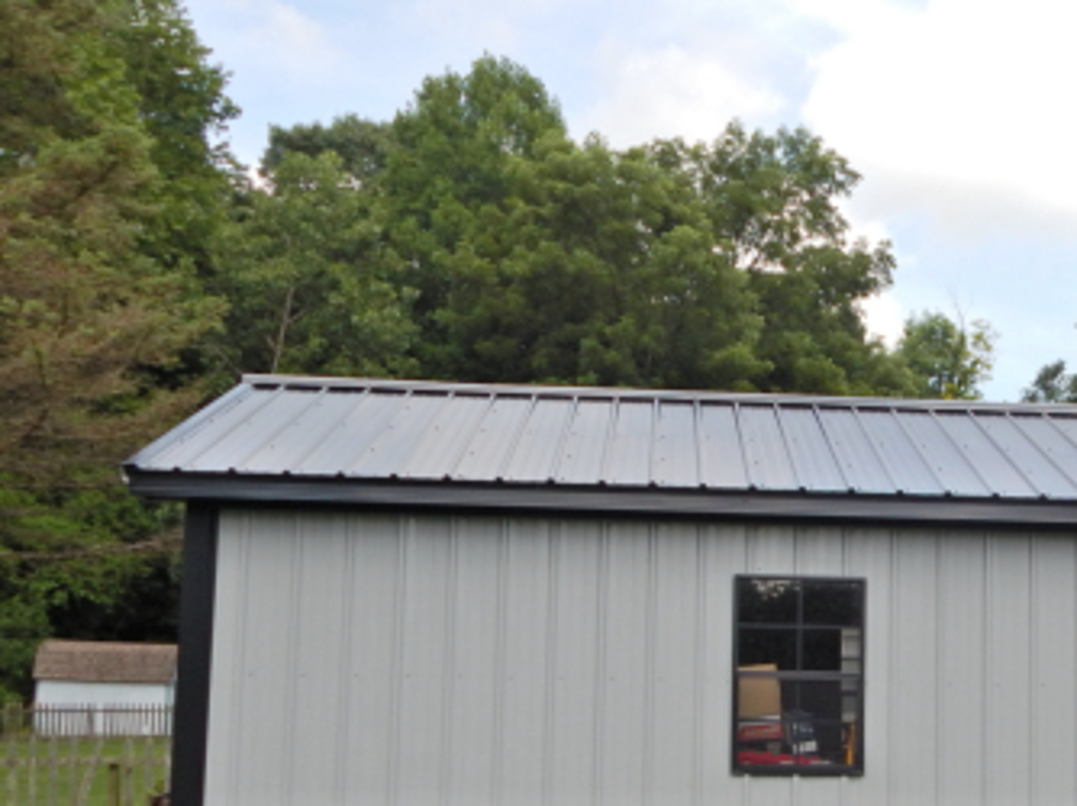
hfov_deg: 39.5
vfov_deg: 31.0
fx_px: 1430
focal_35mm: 46
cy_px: 600
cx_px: 875
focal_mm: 4.2
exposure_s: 1/800
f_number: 3
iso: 125
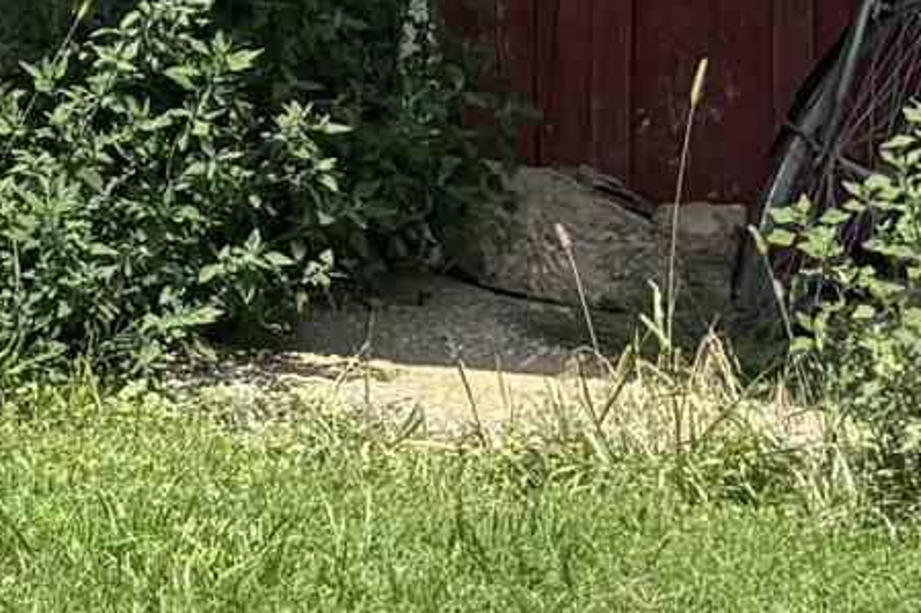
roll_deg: -1.1
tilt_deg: +6.1
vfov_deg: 7.0
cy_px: -793
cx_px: -1344
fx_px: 4731
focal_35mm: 185
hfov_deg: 9.7
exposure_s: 1/7692
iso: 50
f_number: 1.6
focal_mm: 5.96
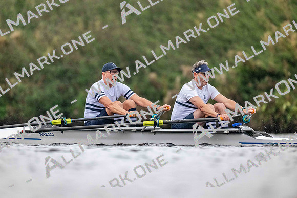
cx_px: 148
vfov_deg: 2.3
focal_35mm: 600
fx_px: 4951
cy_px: 99
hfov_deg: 3.4
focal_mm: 600
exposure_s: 1/2500
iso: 4500
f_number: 4
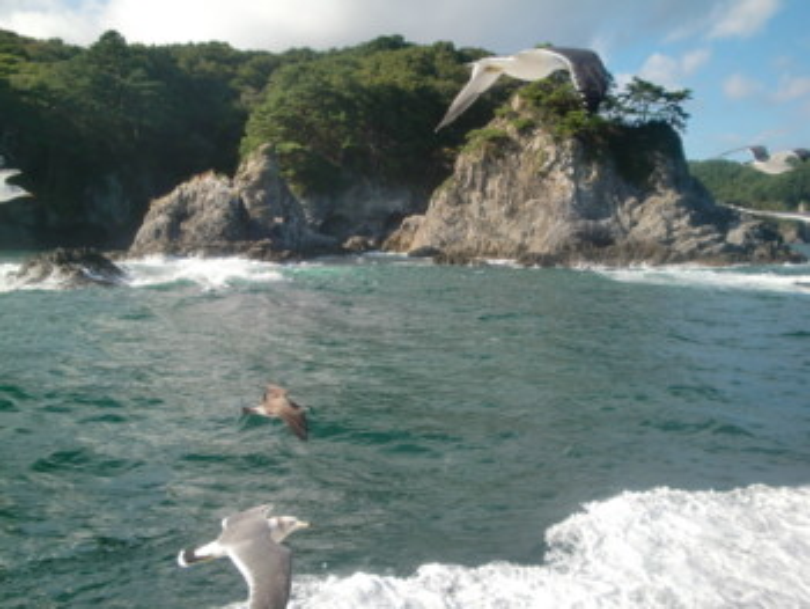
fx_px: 796
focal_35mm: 34
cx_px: 405
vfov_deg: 41.8
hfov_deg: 53.9
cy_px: 304
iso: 64
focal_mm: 5.58
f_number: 2.8
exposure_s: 1/800
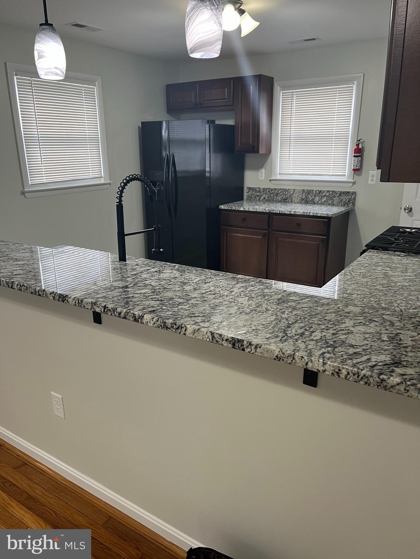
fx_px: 421
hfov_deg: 53.1
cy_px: 280
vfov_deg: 67.3
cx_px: 210
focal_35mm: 26
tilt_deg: -17.4
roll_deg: +1.2
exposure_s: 1/60
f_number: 1.6
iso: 80
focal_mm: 5.1
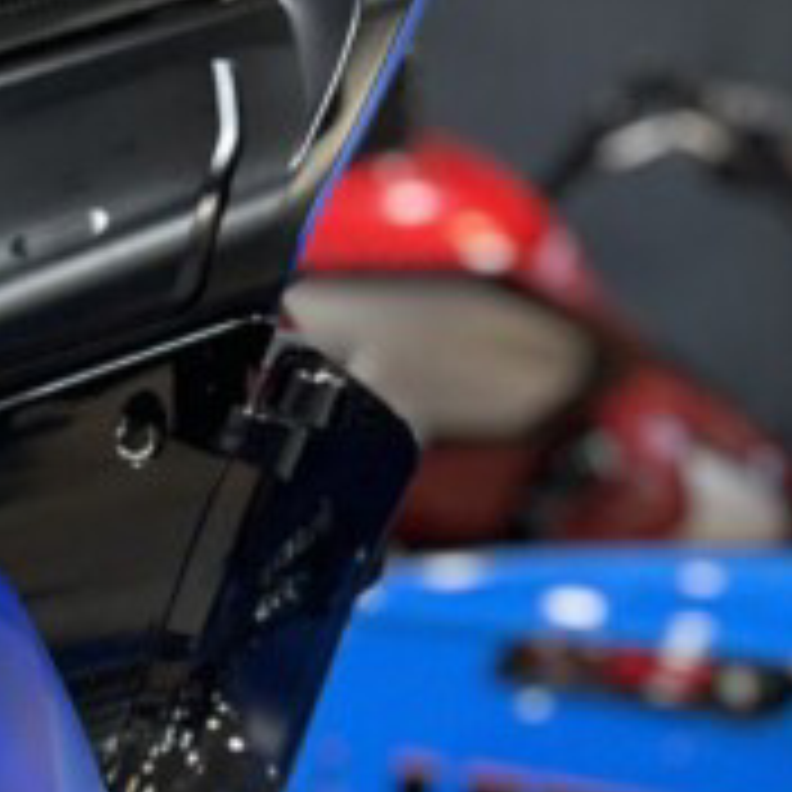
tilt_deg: -10.9
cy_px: 774
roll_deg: -3.4
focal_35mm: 139
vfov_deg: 12.4
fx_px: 3598
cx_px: -704
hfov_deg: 11.5
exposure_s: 1/60
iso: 200
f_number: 1.6
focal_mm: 5.1
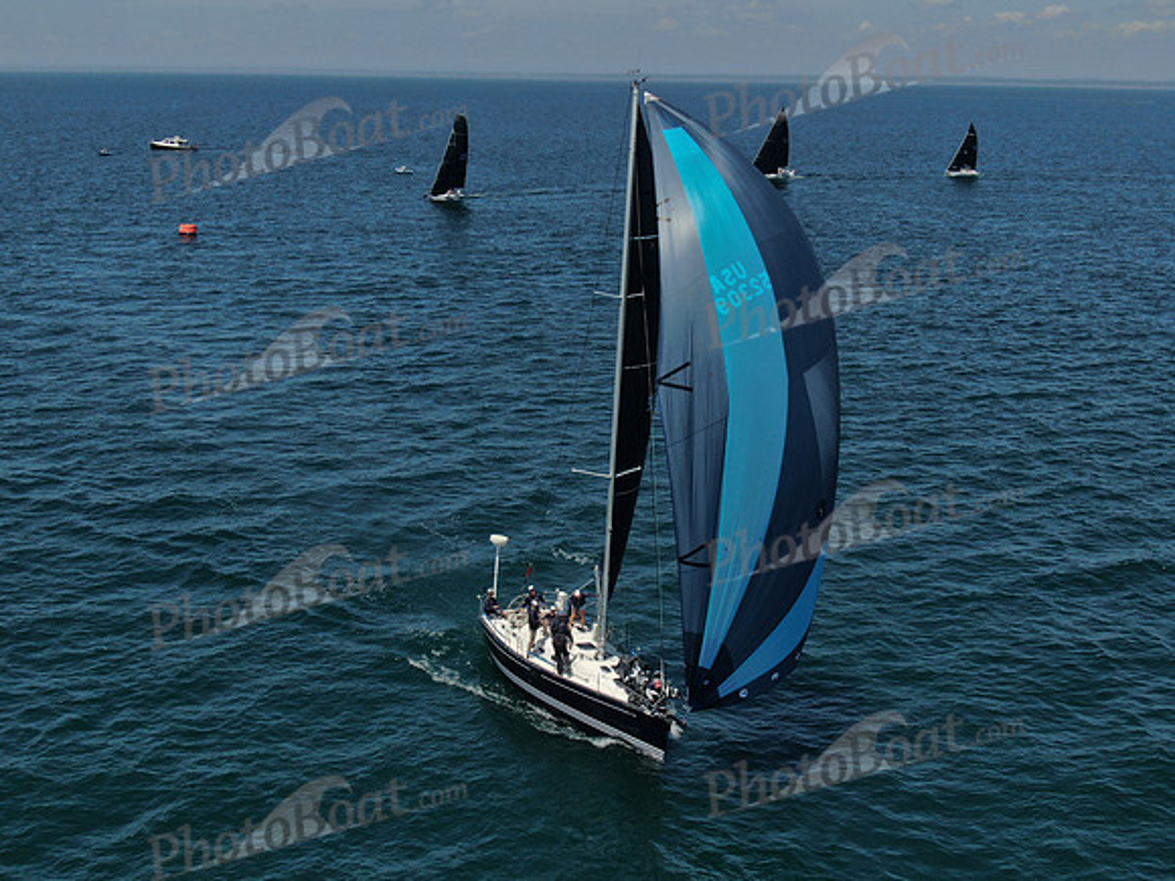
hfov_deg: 39.7
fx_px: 1629
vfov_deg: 30.3
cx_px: 588
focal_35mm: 48
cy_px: 440
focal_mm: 8.6
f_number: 3.8
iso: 100
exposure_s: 1/1600
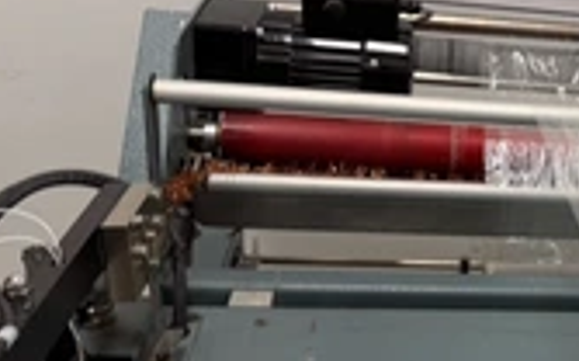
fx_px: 962
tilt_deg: -23.2
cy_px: 174
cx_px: 617
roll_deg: -6.1
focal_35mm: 61
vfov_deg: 21.2
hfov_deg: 30.4
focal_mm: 6.76
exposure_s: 1/60
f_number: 1.78
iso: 125
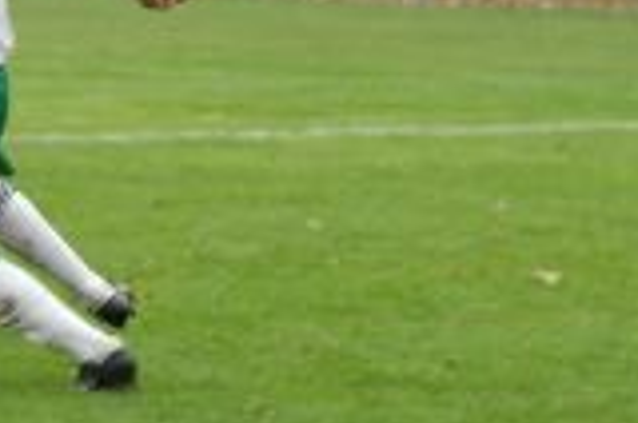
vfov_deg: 2.7
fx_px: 8936
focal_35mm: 505
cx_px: -140
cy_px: 26
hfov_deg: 4.1
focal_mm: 135
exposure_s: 1/320
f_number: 4.5
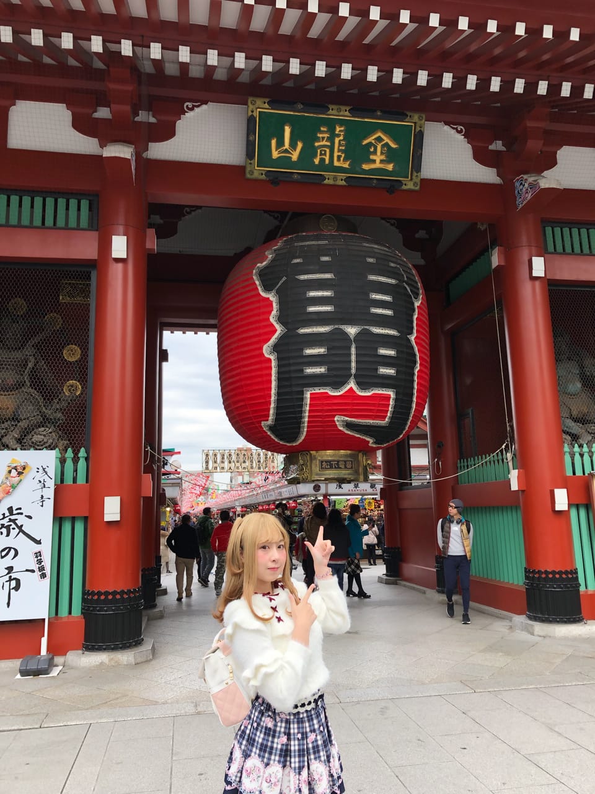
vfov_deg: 63.4
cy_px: 397
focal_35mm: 28
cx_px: 298
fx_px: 642
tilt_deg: +9.8
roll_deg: +0.9
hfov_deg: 49.7
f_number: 1.8
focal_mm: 3.99
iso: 20
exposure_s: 1/223
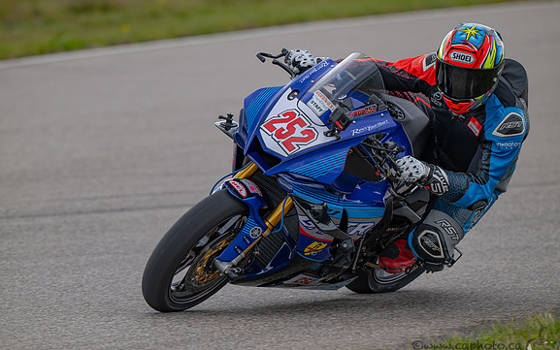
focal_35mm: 461
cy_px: 178
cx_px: 280
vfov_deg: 2.9
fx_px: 7038
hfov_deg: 4.6
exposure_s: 1/1250
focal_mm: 450
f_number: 6
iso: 560
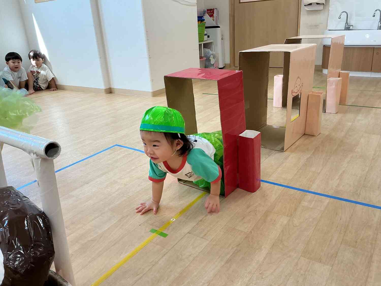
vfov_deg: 48.2
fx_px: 319
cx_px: 190
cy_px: 143
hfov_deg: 61.7
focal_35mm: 29
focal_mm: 3
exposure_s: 1/120
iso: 50
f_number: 1.8
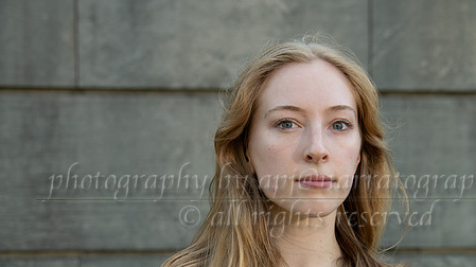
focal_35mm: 61
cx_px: 295
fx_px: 770
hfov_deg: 34.2
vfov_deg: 19.6
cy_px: 198
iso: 200
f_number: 4
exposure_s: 1/400
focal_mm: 44
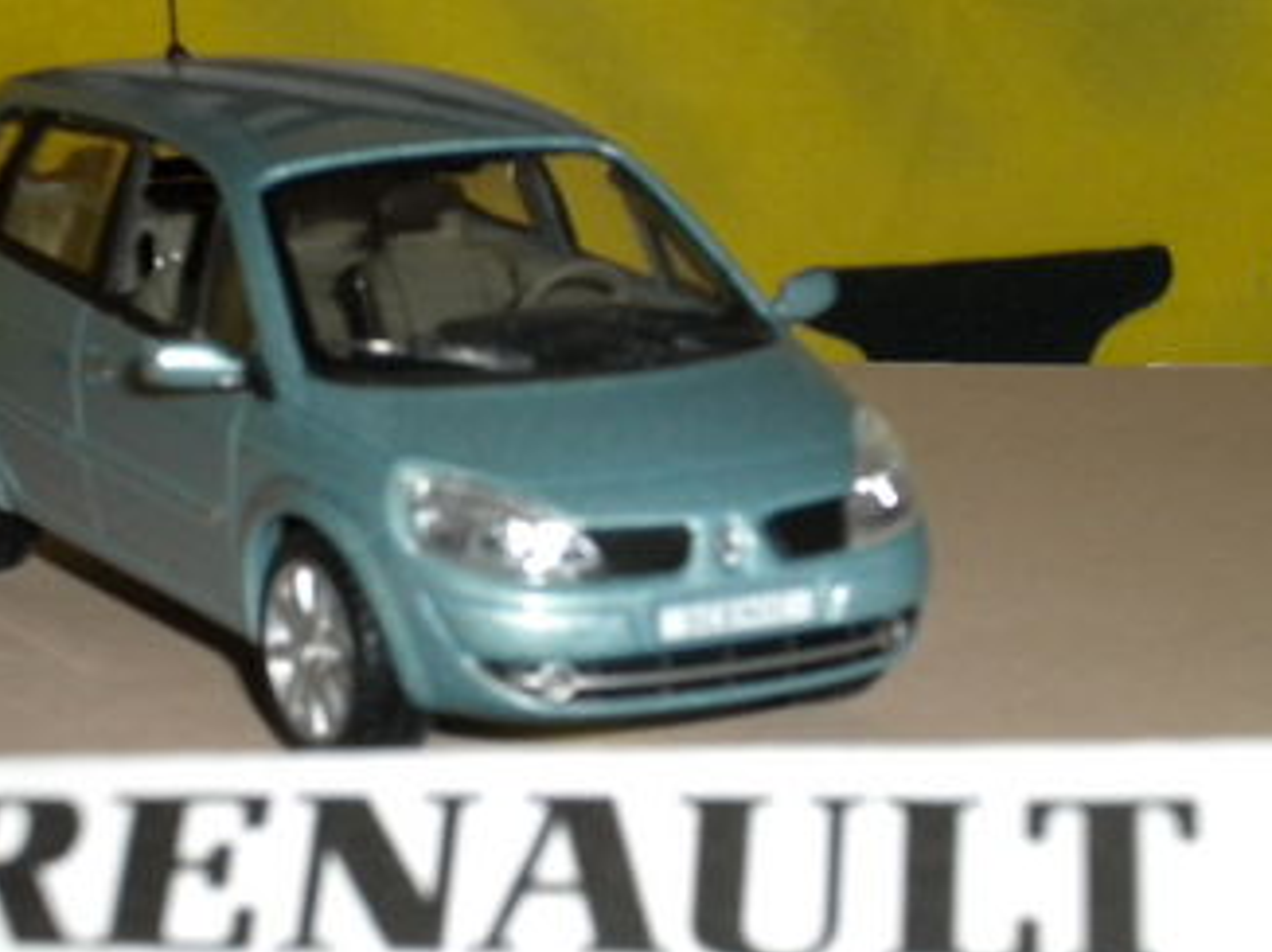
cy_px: 519
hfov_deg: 15.3
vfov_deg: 11.5
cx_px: 523
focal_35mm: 129
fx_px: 4737
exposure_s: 1/60
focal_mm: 18.9
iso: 400
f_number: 5.9
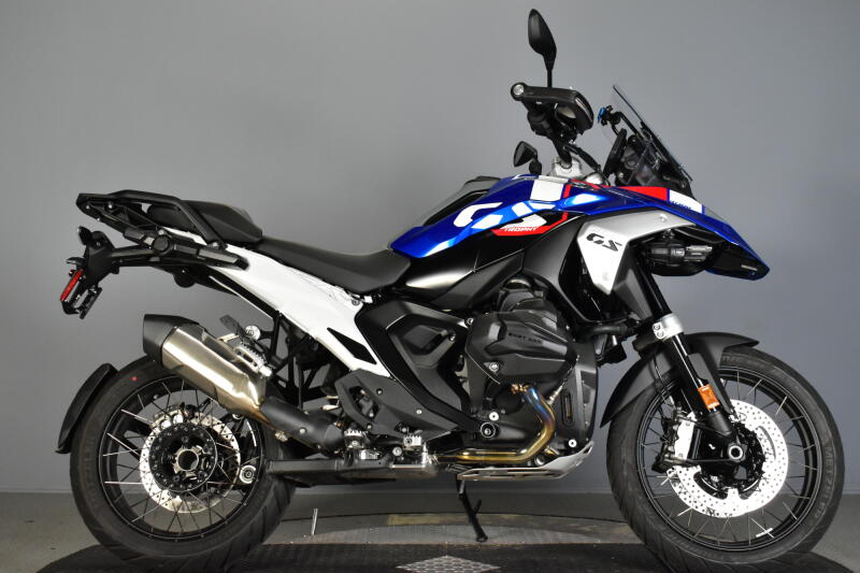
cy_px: 286
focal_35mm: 48
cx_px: 430
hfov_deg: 41.1
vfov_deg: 28.1
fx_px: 1146
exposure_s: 1/125
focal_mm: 32
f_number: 7.1
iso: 3200
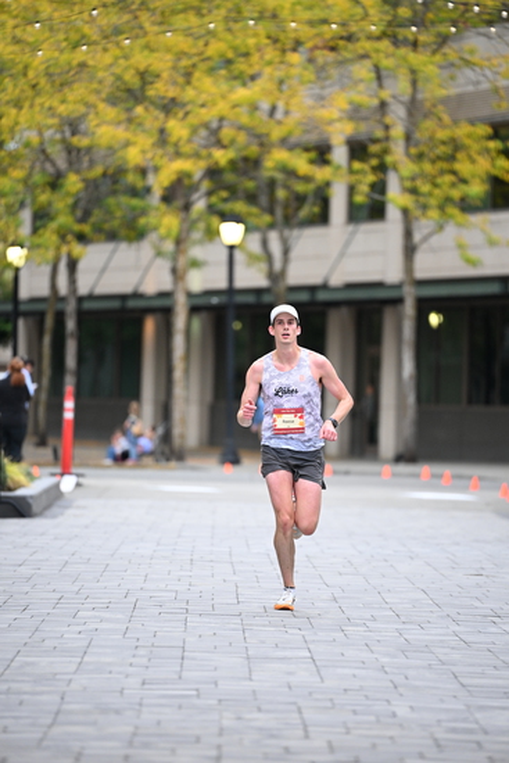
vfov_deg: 10.3
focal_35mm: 200
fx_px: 4239
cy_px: 382
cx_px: 254
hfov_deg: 6.9
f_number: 2.8
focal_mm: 200
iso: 1600
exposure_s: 1/800
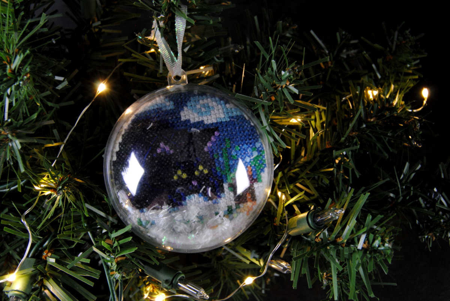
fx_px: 526
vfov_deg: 32.0
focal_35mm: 42
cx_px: 225
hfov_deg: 46.4
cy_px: 150
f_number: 9
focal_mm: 28
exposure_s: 1/2.5
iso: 200
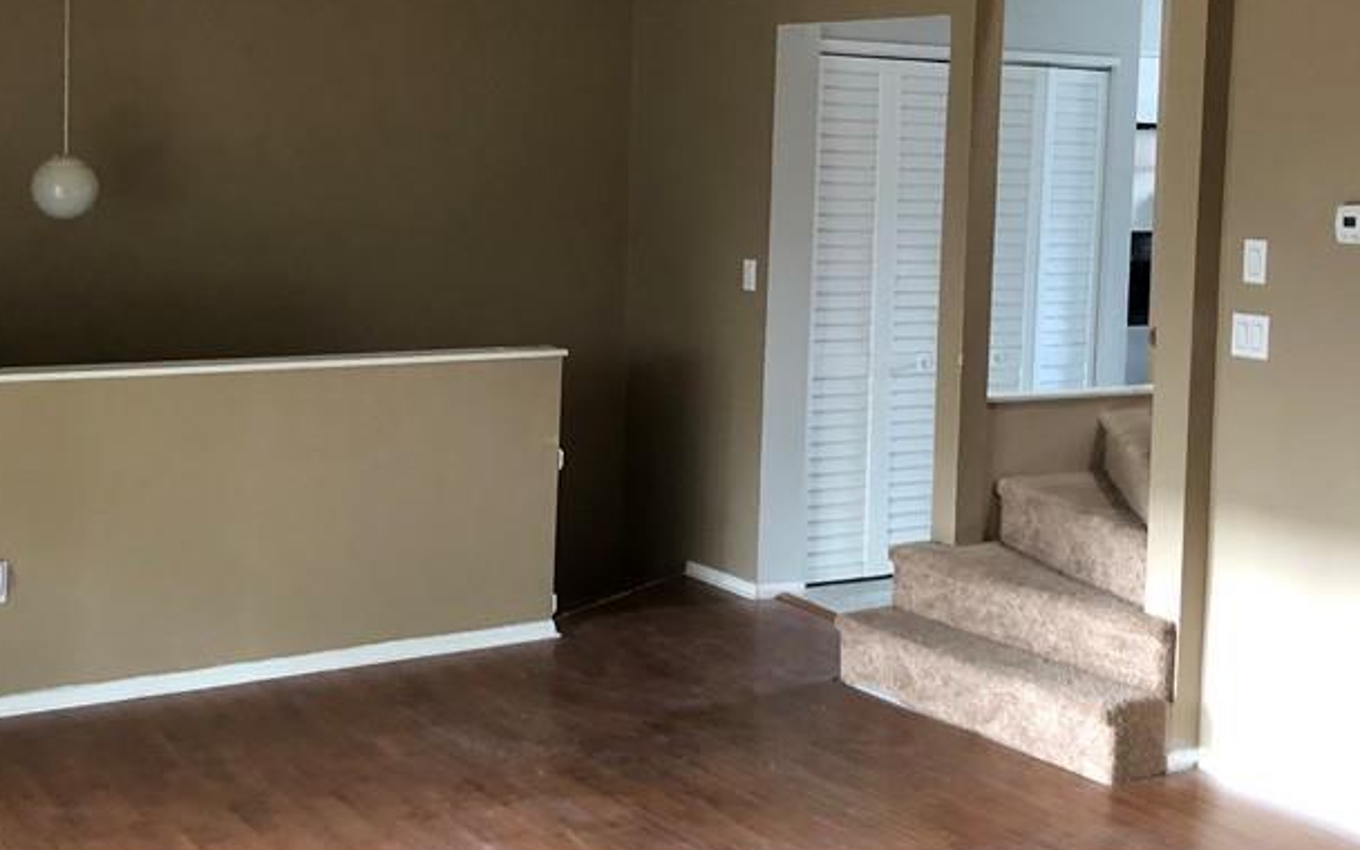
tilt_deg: -3.2
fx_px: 1853
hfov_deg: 40.3
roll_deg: -1.7
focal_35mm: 50
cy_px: 273
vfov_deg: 25.7
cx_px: 700
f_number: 1.8
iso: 100
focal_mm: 3.99
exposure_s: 1/15
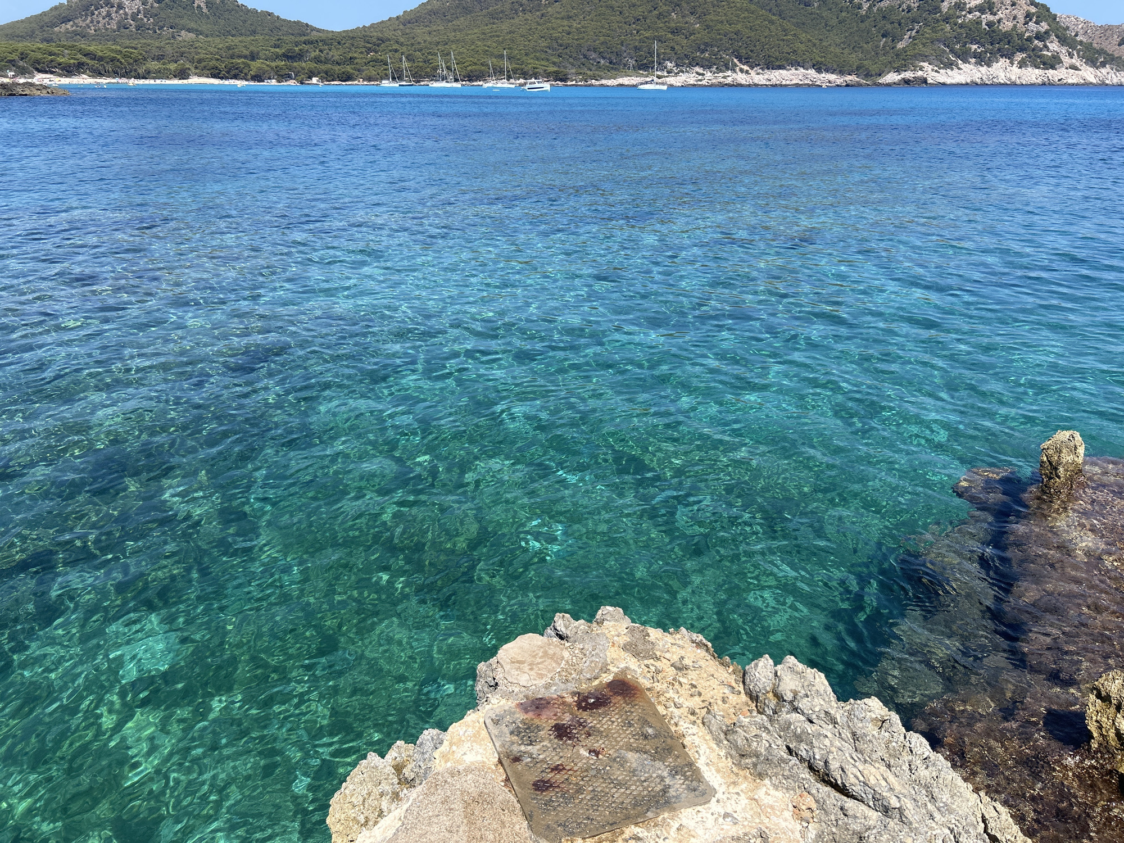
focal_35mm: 26
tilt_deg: -22.3
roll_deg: +0.3
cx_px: 562
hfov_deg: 67.3
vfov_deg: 53.1
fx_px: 844
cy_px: 422
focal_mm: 5.7
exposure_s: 1/3571
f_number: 1.5
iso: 50
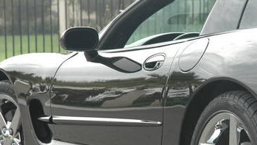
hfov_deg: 10.7
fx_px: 1371
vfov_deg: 6.1
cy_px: 113
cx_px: 197
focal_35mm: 201
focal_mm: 70
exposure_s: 1/200
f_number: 7.1
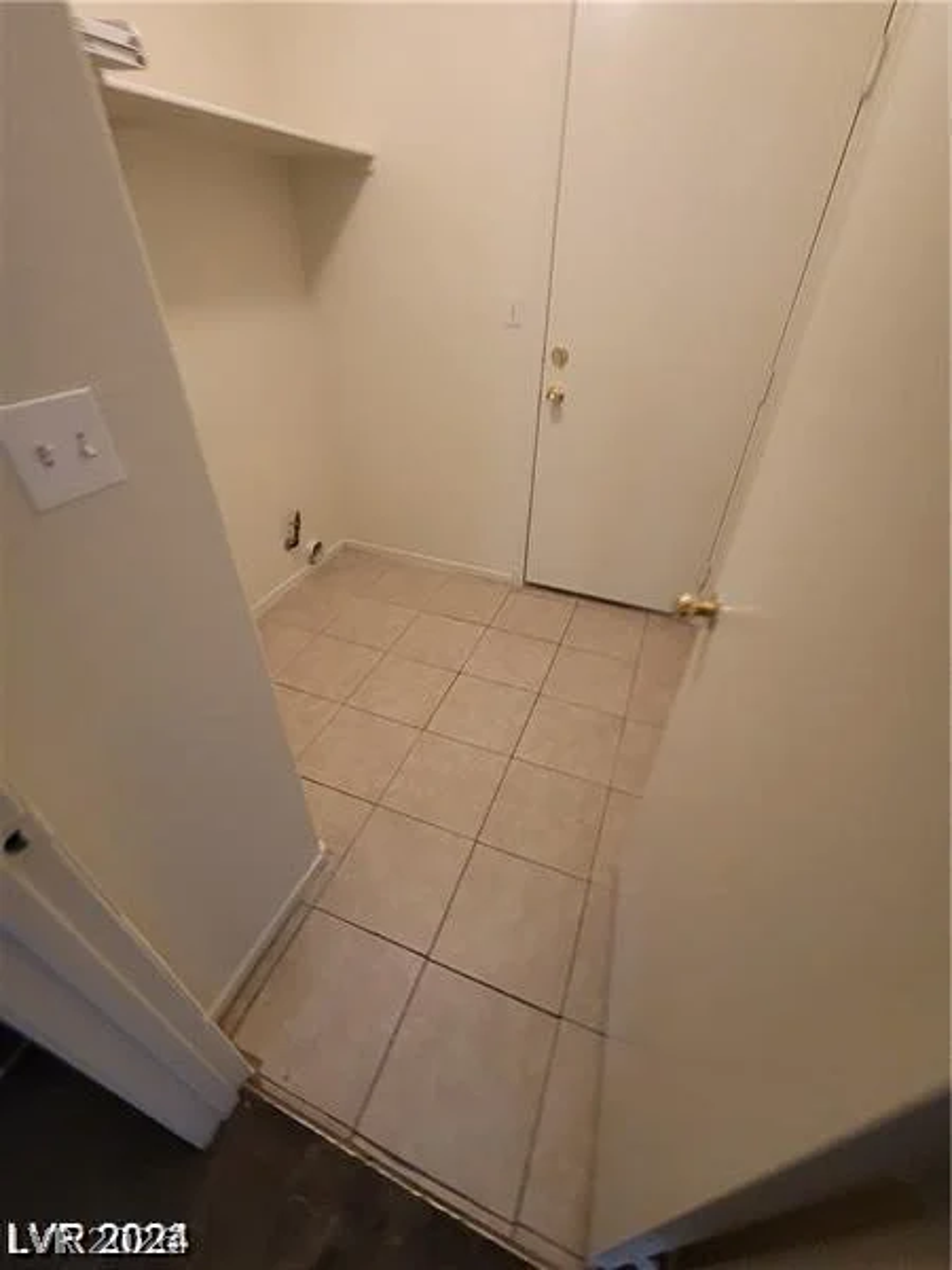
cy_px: 635
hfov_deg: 89.9
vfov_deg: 106.2
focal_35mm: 13
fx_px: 477
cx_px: 476
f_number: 2.2
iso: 320
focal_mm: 2.2
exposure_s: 1/30
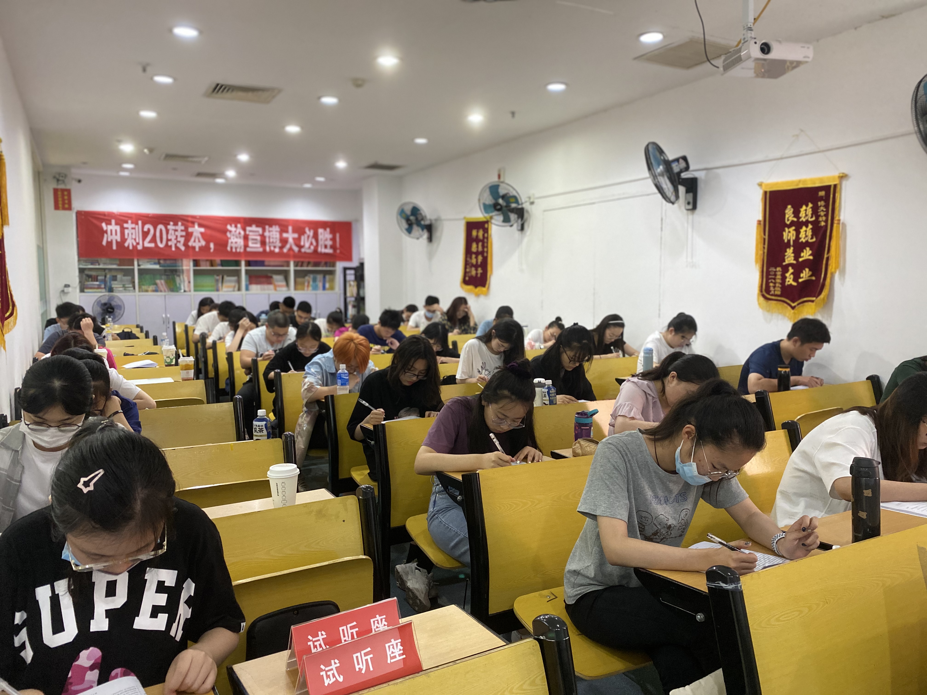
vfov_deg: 53.1
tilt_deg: -5.3
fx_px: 696
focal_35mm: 26
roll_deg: +0.0
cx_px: 464
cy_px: 348
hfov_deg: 67.3
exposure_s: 1/50
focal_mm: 4.25
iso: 320
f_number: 1.8
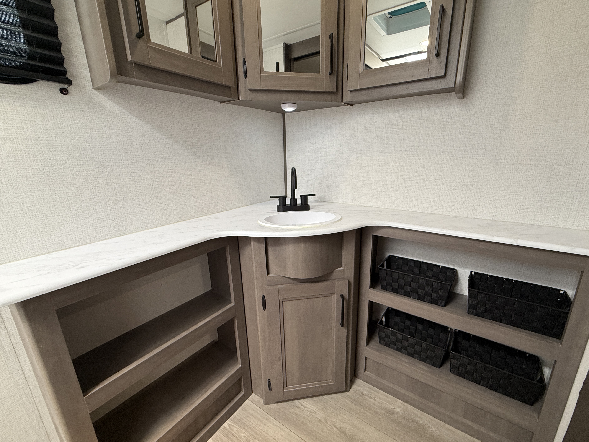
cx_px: 308
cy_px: 223
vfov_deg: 81.7
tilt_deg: -17.3
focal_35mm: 15
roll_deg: +0.0
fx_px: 255
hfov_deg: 98.1
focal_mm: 2.22
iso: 125
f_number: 2.2
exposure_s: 1/95
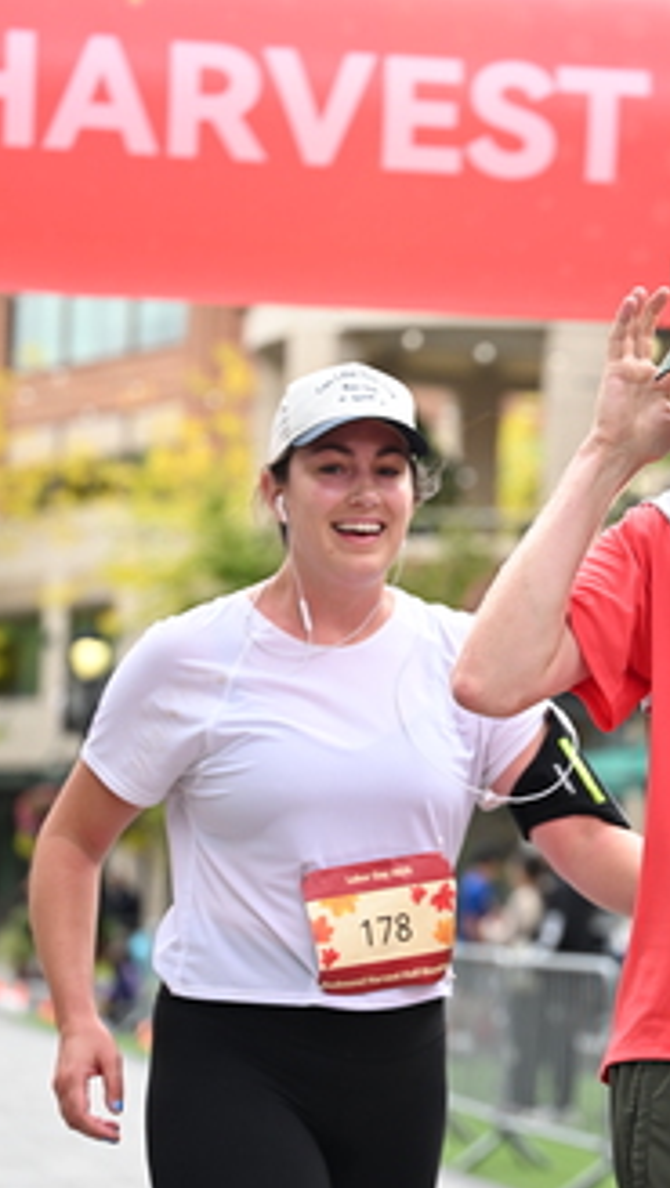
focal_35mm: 130
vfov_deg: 16.5
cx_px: 650
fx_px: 4097
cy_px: 692
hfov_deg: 9.3
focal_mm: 74
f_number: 2.8
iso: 640
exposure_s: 1/2000
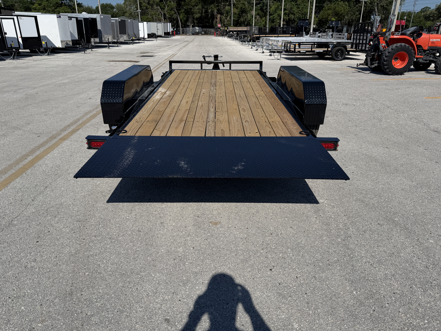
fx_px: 306
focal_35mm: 24
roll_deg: +0.1
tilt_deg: -23.5
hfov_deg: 71.6
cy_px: 166
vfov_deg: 56.8
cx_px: 220
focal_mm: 6.76
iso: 80
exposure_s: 1/9091
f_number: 1.78
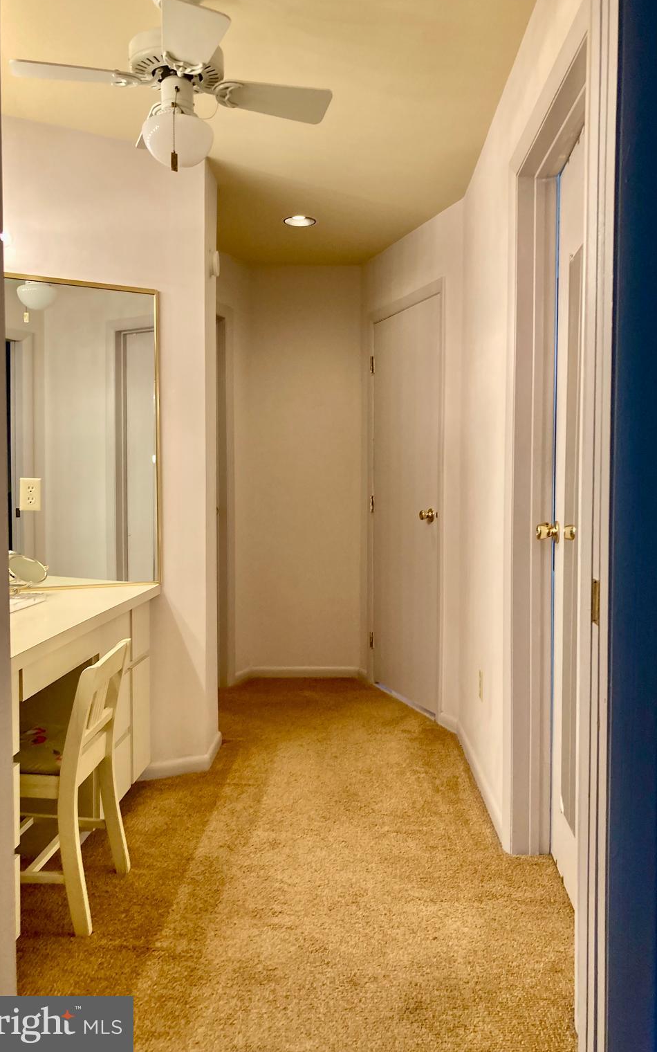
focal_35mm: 30
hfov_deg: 41.8
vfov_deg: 62.9
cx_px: 359
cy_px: 521
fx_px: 859
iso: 125
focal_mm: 3.99
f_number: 1.8
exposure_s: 1/60
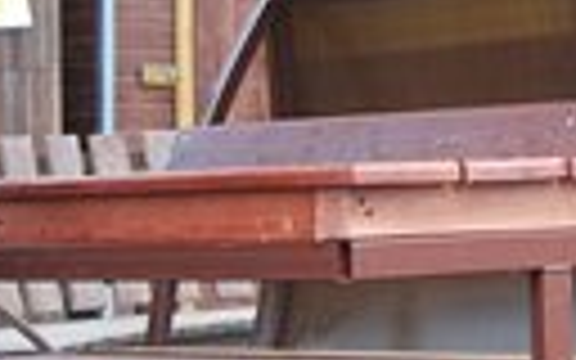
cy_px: -25
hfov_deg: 9.9
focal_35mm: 210
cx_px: 508
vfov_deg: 6.2
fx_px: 3297
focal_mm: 22
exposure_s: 1/125
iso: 100
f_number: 5.6
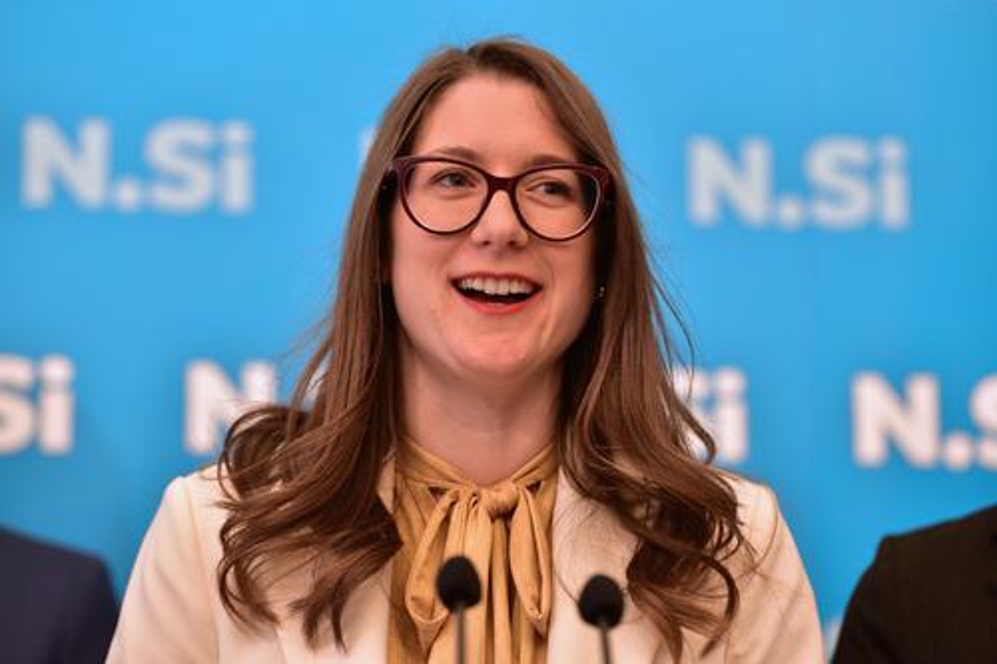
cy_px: 332
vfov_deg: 11.0
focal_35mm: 125
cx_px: 498
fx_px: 3460
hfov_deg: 16.4
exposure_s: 1/500
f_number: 2.8
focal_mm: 125
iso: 1600
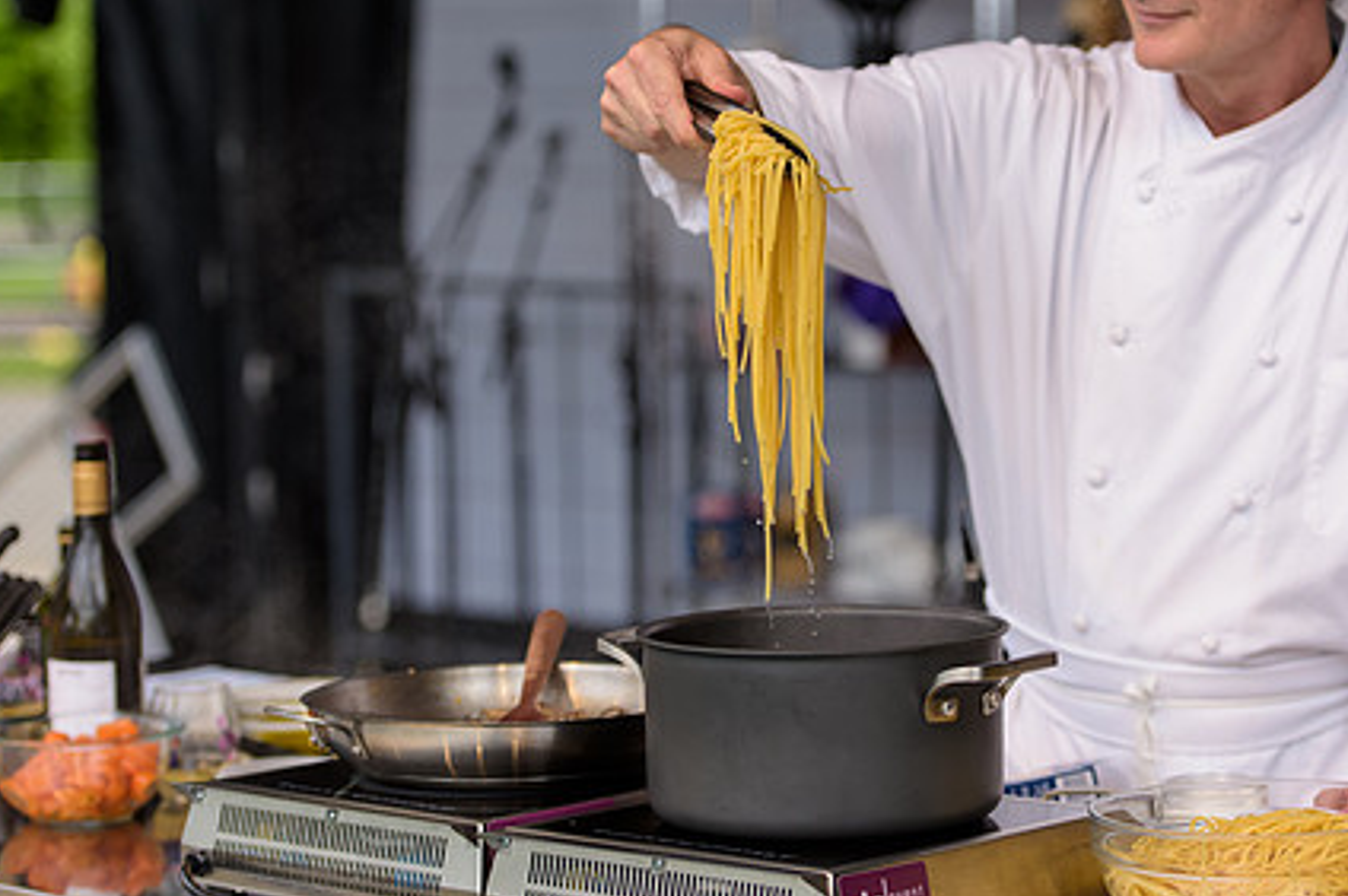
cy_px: 307
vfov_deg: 10.9
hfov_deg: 16.3
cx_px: 773
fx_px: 4714
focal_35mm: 126
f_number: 3.2
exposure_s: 1/1600
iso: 250
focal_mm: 92
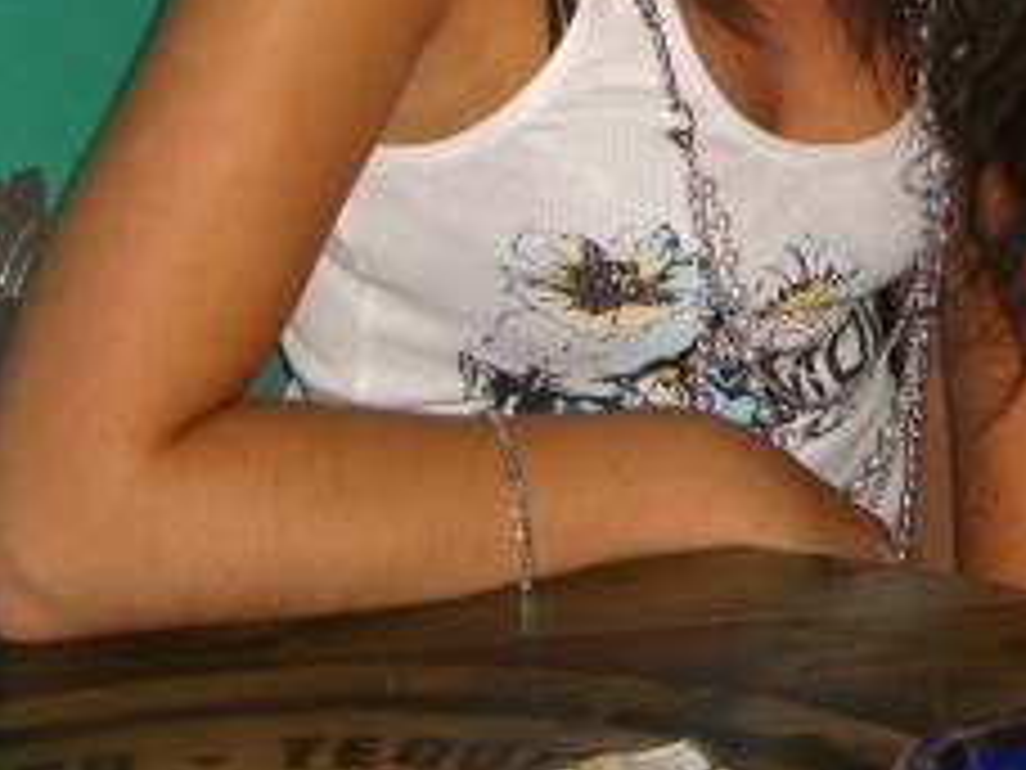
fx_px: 2964
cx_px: 1053
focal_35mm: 100
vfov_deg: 14.4
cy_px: -122
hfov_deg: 19.0
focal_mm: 7.9
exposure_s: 1/60
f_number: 2.8
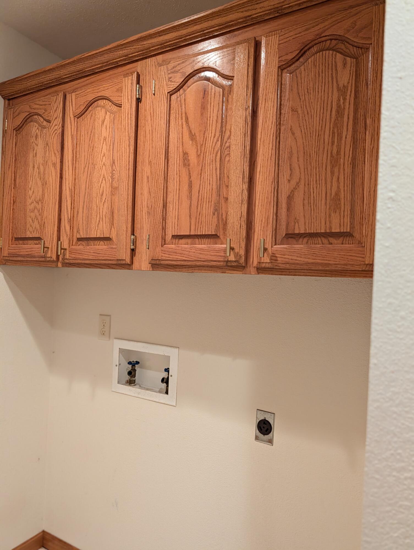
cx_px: 207
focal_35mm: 24
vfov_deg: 71.5
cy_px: 275
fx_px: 382
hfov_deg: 56.9
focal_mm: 6.9
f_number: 1.68
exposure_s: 1/60
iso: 400
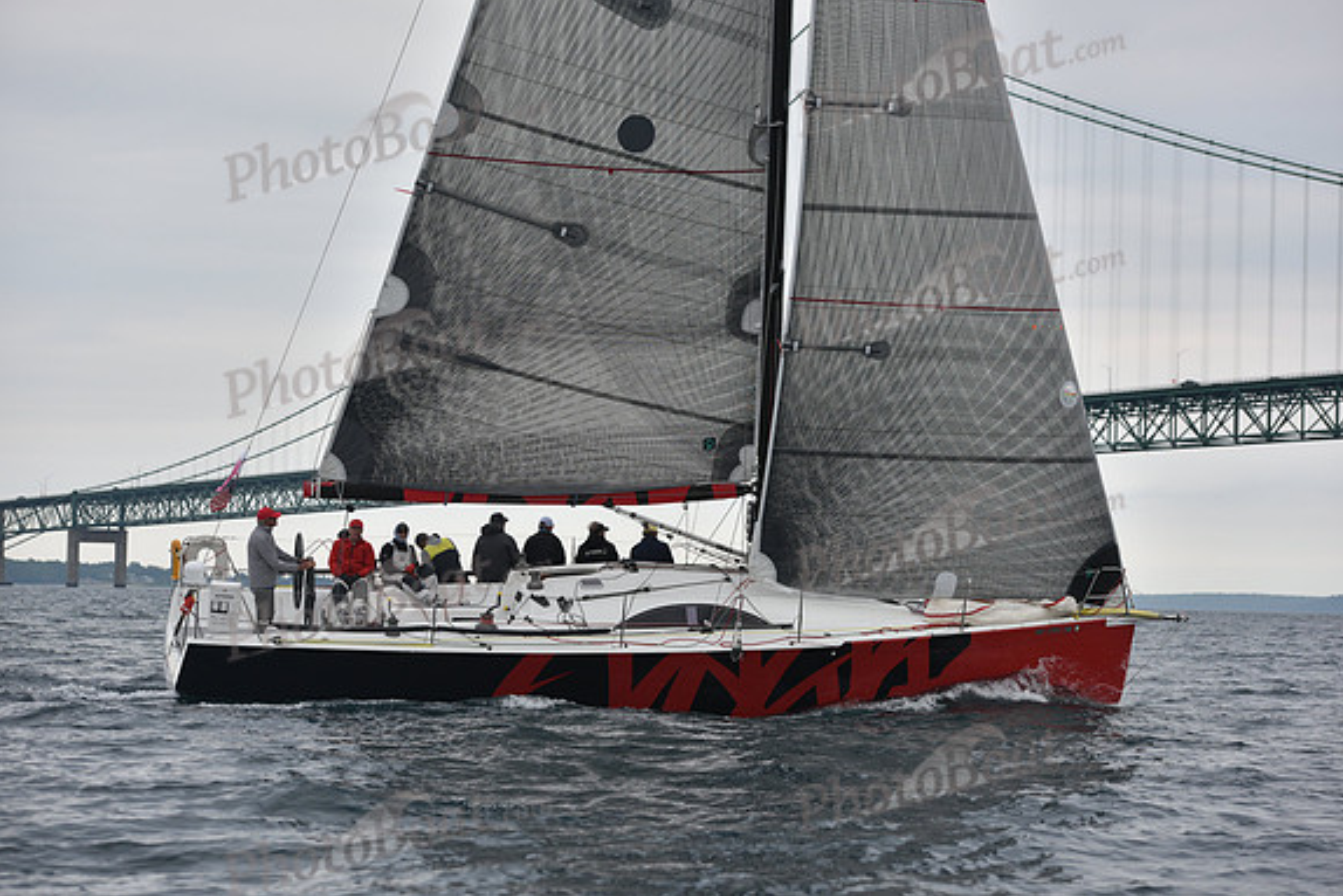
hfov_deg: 20.6
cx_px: 676
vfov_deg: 13.8
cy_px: 446
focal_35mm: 99
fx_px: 3694
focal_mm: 98
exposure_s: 1/800
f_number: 4.5
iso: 400
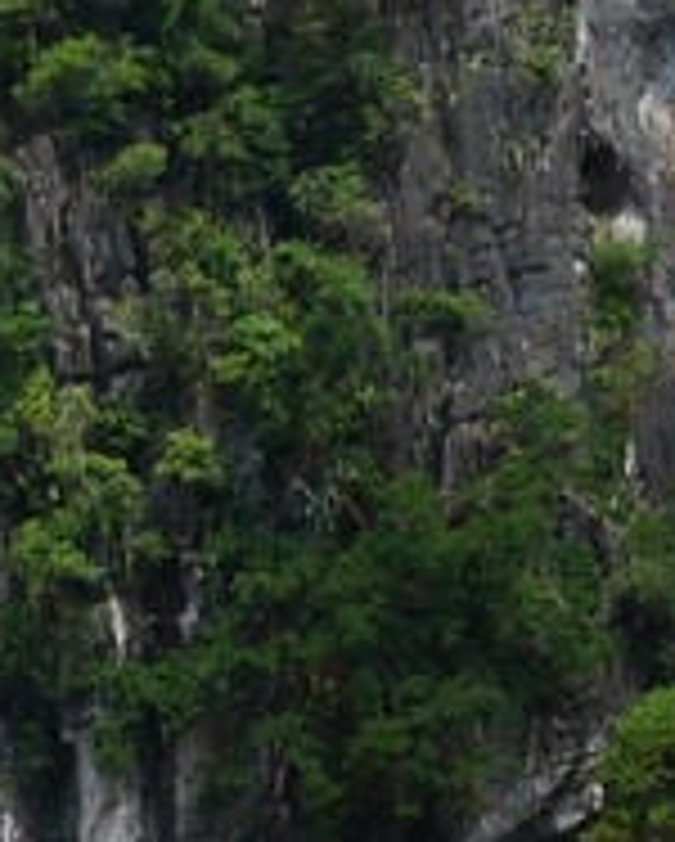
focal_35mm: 175
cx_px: 702
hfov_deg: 8.8
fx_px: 4363
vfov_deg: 11.0
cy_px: 612
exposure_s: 1/320
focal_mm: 14
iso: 160
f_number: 7.1
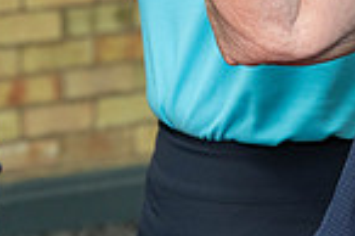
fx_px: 3359
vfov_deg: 4.0
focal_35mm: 341
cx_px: 126
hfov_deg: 6.0
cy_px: -229
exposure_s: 1/50
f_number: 5.6
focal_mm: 86
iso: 500
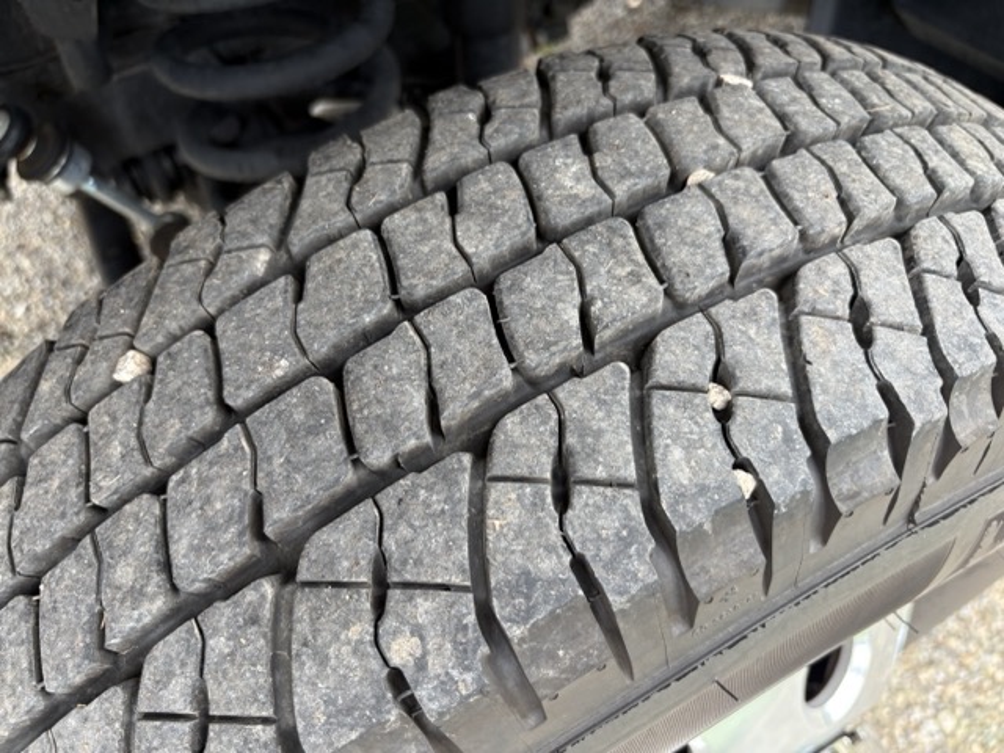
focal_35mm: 26
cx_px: 502
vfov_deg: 53.1
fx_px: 754
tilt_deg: -56.6
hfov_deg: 67.3
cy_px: 376
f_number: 1.6
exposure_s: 1/121
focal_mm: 5.96
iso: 64
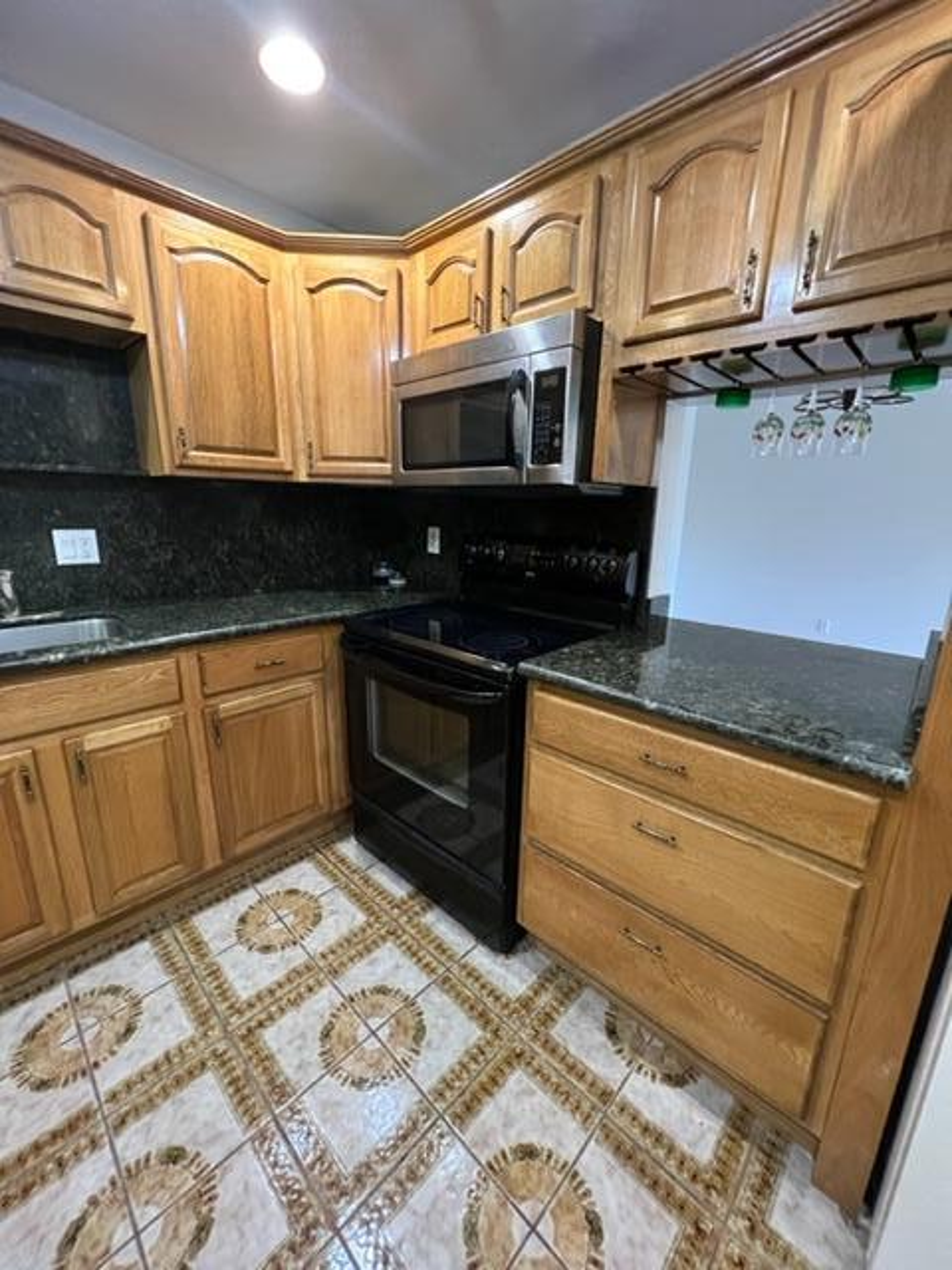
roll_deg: -1.5
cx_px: 476
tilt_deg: -15.2
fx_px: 477
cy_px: 635
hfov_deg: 89.9
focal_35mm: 13
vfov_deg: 106.2
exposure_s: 1/40
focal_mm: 1.57
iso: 800
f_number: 1.8
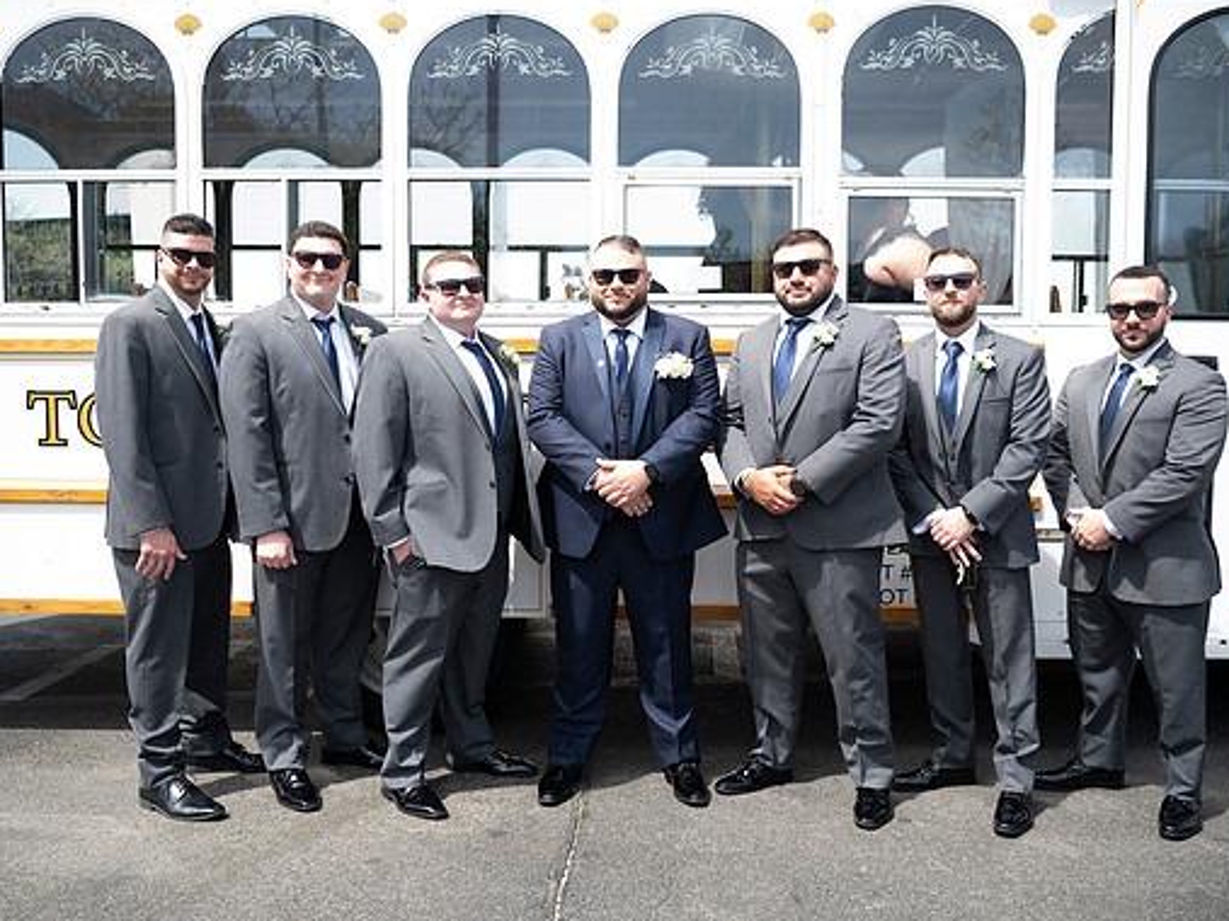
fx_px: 1171
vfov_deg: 42.9
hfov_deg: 55.4
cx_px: 606
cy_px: 456
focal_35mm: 33
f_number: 2.8
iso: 50
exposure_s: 1/400
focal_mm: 30
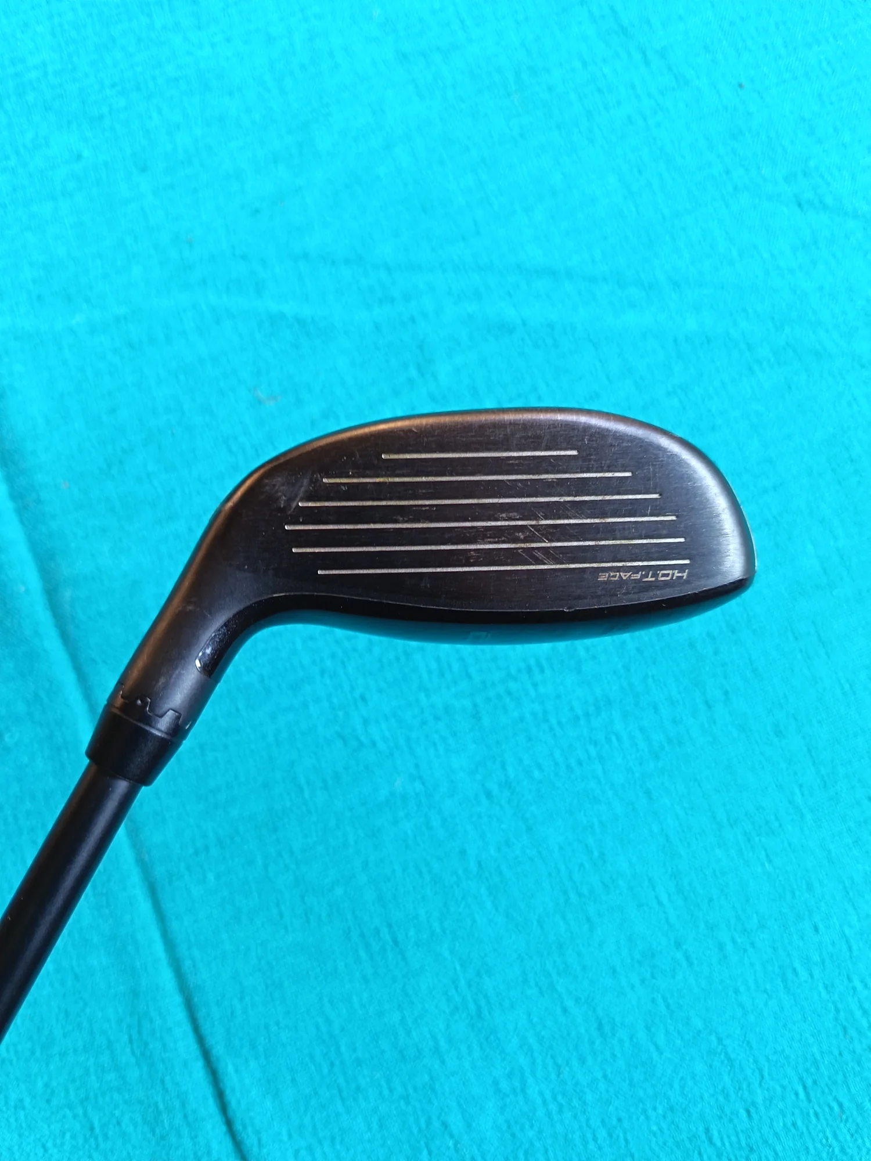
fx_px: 805
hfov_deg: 56.8
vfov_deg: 71.6
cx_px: 436
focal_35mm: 24
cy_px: 580
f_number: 1.75
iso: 601
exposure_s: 1/50
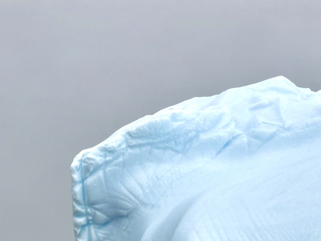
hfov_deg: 8.1
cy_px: 268
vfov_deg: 6.1
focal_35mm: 243
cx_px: 242
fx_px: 2254
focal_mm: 16.89
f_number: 2.8
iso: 25
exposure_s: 1/638
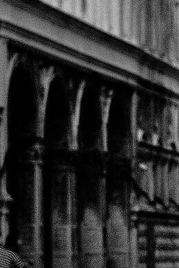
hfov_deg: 4.3
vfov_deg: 6.6
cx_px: 336
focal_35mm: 314
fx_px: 2342
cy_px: 208
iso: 400
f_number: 3.6
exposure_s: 1/4000
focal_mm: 34.3
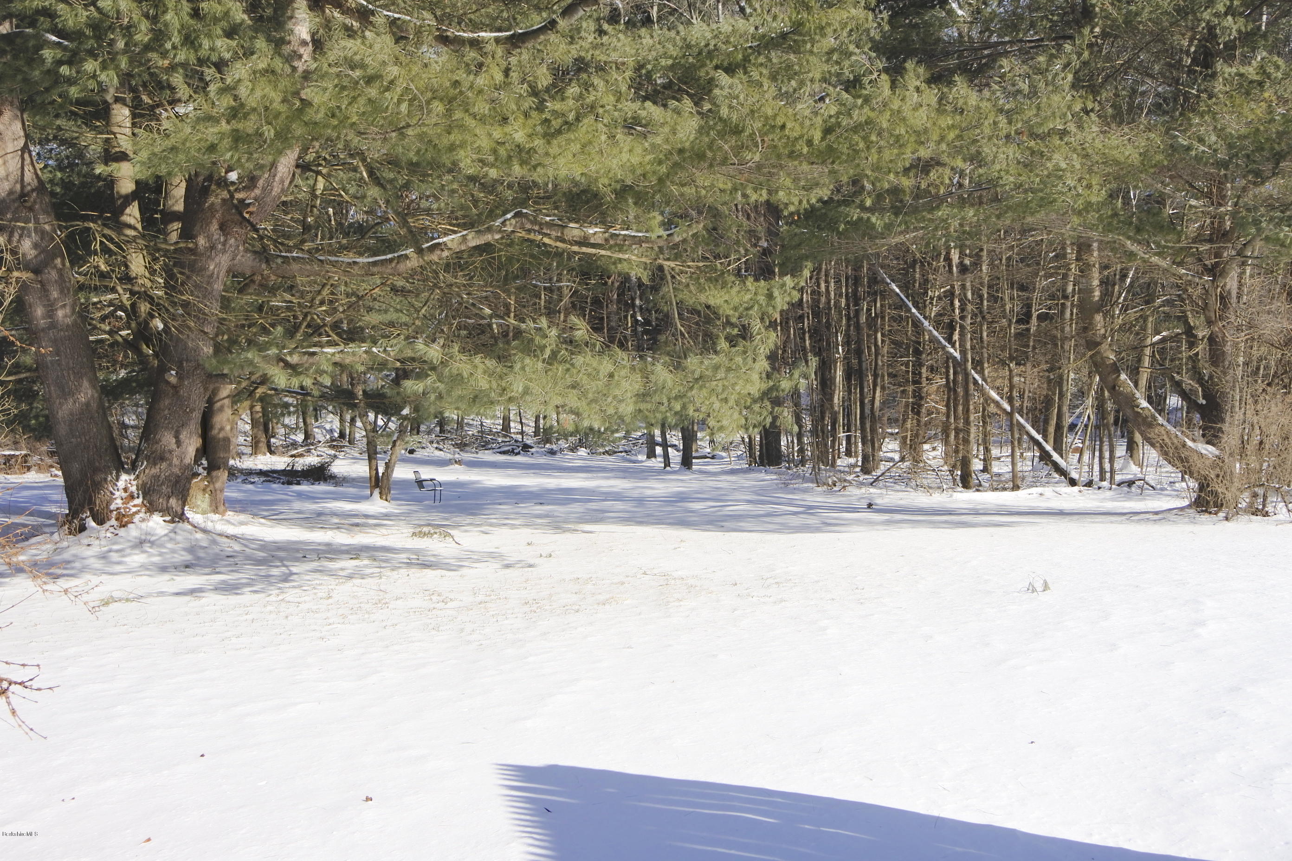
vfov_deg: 43.6
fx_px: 1077
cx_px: 646
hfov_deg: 61.9
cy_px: 430
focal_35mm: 30
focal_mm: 11.3
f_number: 5.3
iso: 160
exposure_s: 1/800
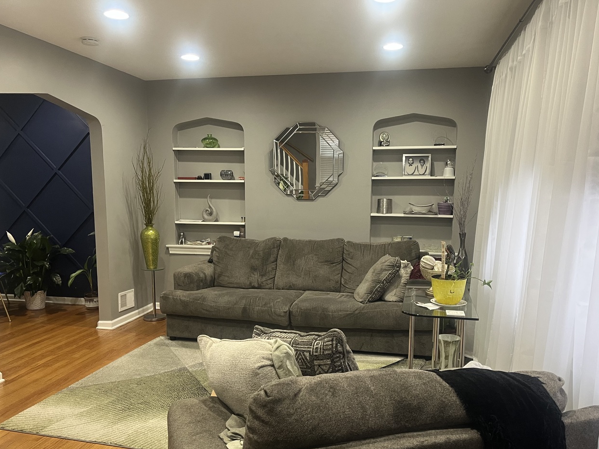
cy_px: 258
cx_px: 301
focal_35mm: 30
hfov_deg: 60.0
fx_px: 519
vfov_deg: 46.6
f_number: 1.6
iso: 200
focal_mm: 5.1
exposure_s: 1/60
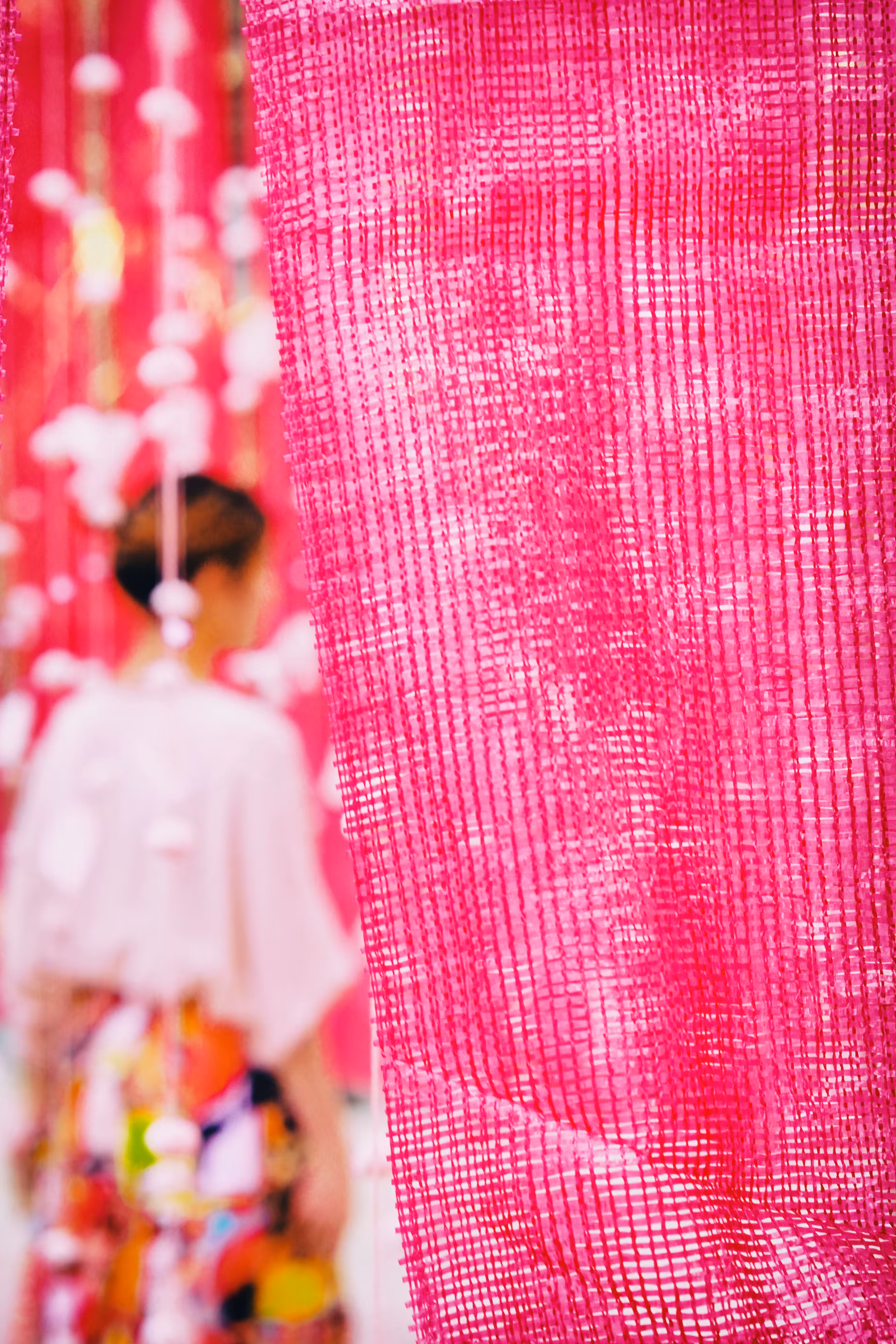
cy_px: 654
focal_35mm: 136
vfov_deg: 15.1
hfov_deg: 10.1
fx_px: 5059
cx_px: 421
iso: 1250
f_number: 7.1
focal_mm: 85
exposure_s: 1/160
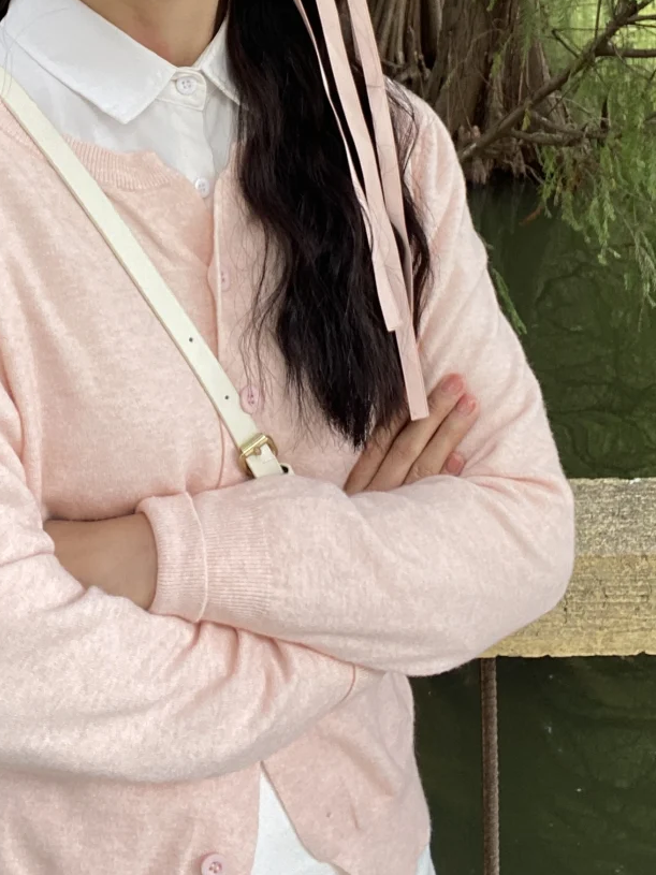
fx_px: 1340
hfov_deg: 27.1
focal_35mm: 53
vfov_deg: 34.5
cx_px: 154
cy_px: 120
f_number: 2.2
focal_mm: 2.71
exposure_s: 1/122
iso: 80
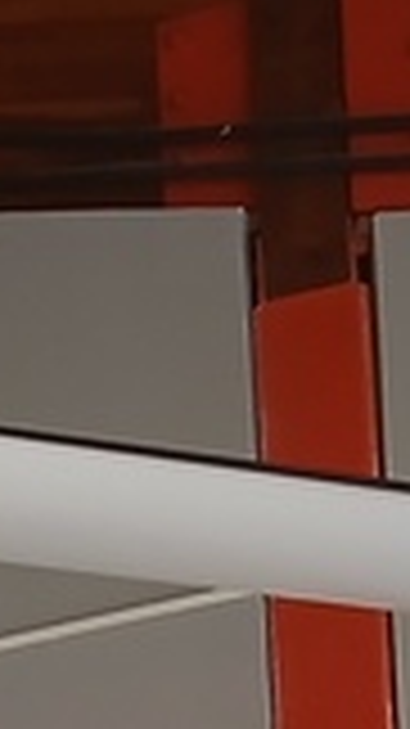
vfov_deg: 10.5
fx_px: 3463
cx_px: -617
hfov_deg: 6.4
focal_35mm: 179
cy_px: 1701
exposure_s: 1/40
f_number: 1.8
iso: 200
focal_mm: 3.98
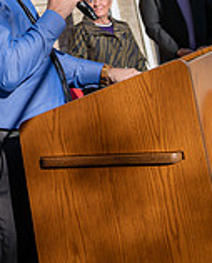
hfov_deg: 15.5
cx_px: -35
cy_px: -78
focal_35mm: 96
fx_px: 751
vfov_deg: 18.5
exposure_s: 1/1000
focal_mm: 36
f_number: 3.5
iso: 80
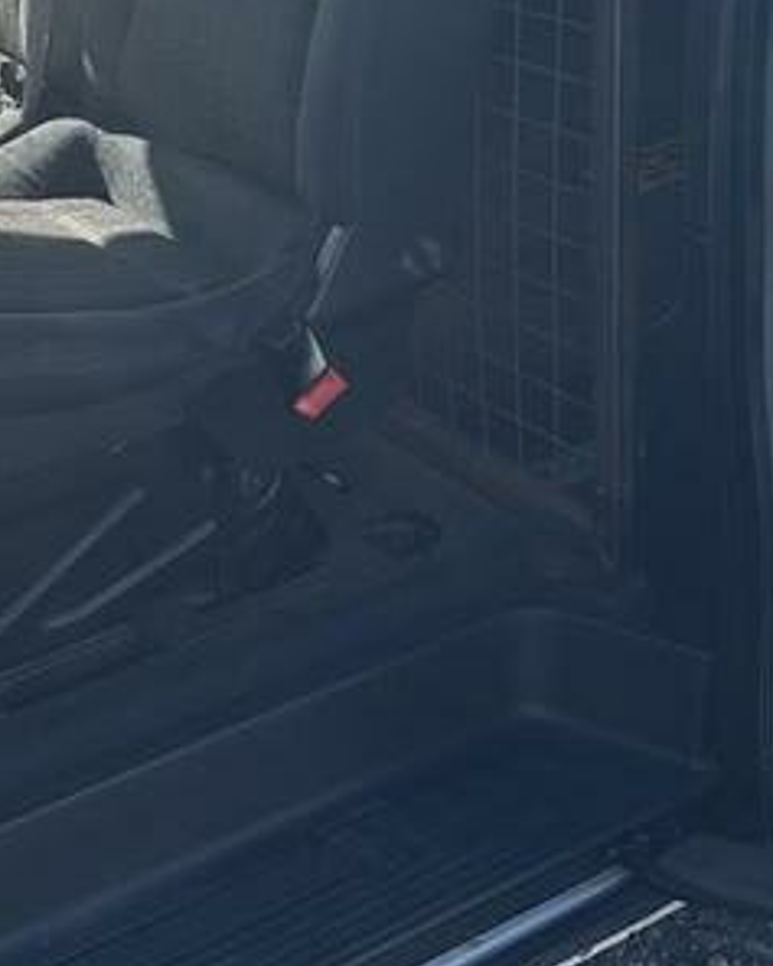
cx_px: 153
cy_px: -39
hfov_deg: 21.3
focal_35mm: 71
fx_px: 2029
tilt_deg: -12.5
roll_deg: +0.2
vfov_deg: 25.2
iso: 80
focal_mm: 6.86
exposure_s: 1/1393
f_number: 1.78
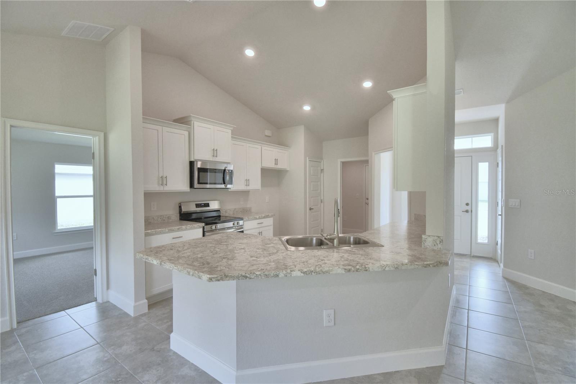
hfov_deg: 100.4
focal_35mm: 15
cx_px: 288
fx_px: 240
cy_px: 192
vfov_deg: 77.3
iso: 220
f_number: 4.5
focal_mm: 10
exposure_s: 1/125
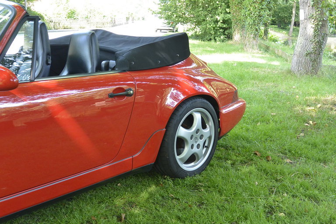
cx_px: 168
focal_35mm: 45
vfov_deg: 29.9
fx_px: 420
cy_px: 112
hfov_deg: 43.6
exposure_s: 1/80
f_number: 4.5
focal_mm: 16.9
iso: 400
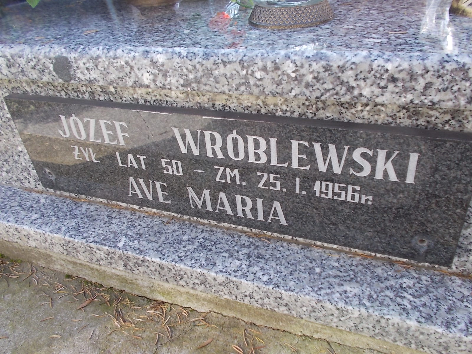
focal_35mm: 30
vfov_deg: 46.8
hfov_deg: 60.0
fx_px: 409
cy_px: 177
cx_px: 236
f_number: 3.4
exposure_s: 1/80
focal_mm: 5.3
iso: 80
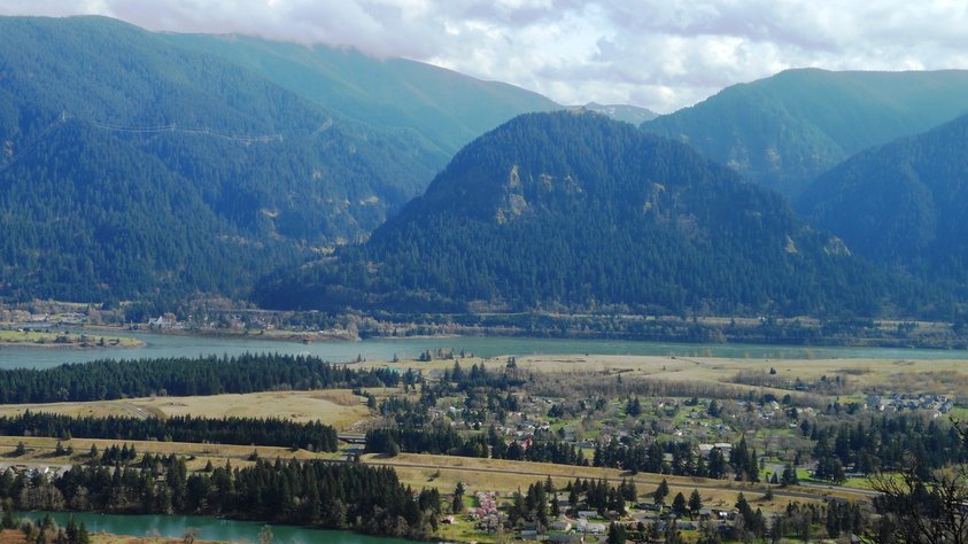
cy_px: 212
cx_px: 498
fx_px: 1283
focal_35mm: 50
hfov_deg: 41.3
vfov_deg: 23.9
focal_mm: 7.7
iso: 80
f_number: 3.8
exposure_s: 1/500
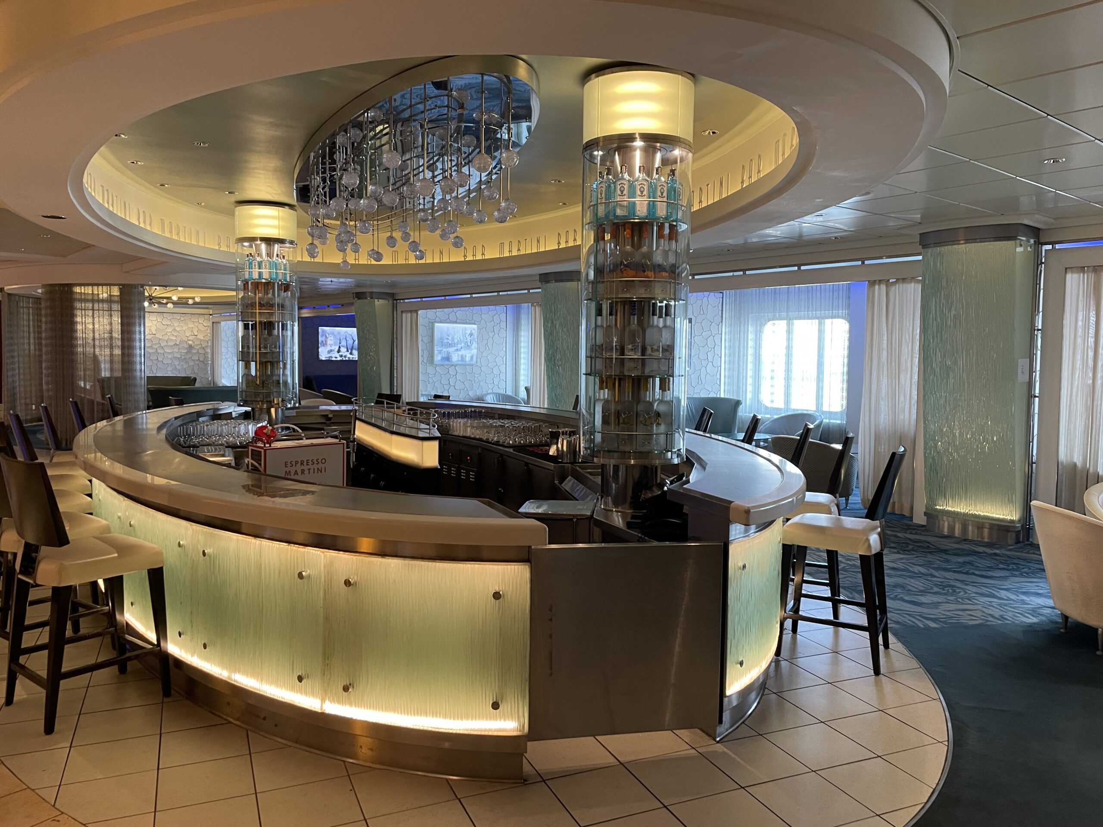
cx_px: 552
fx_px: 828
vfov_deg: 53.1
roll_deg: +0.3
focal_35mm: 26
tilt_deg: -1.3
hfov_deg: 67.3
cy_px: 414
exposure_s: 1/60
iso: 125
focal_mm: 4.2
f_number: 1.6
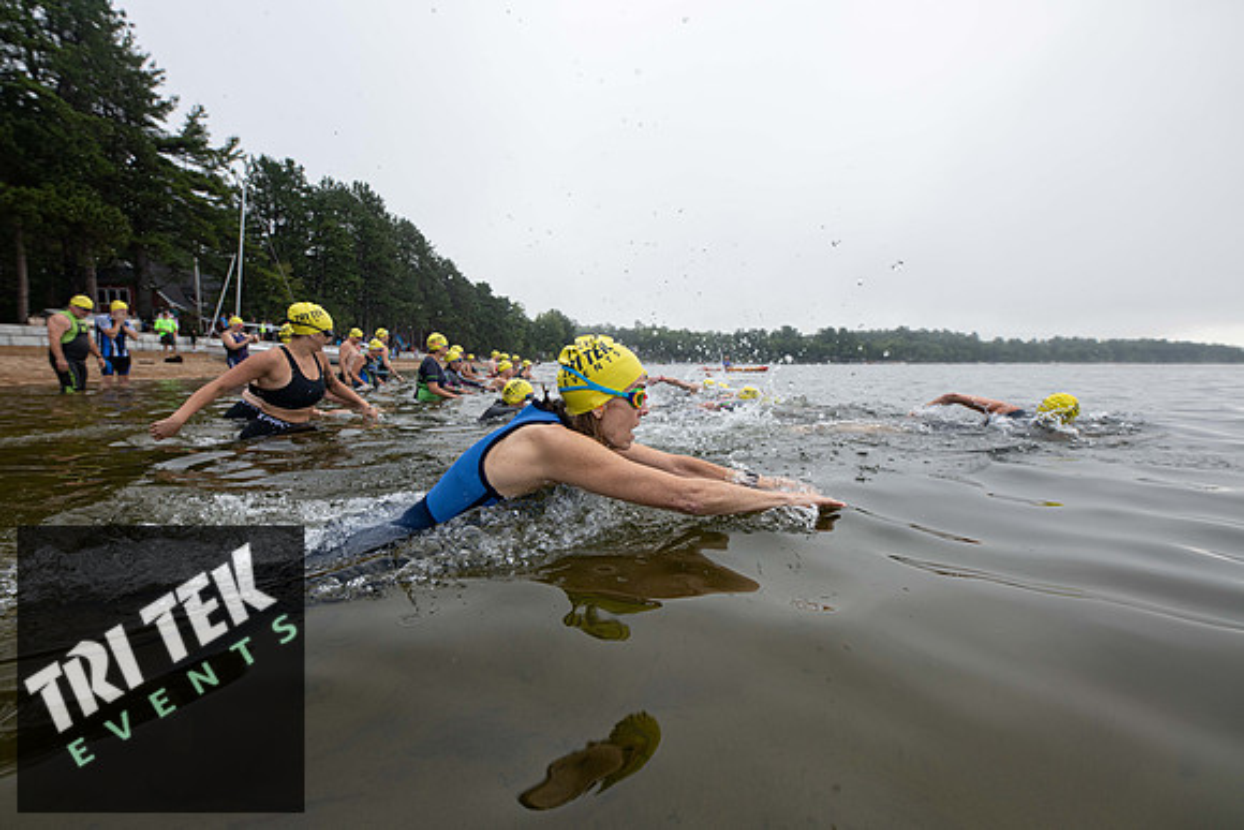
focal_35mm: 14
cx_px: 622
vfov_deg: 81.2
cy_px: 415
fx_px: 484
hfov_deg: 104.2
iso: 400
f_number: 4
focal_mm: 14
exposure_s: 1/640
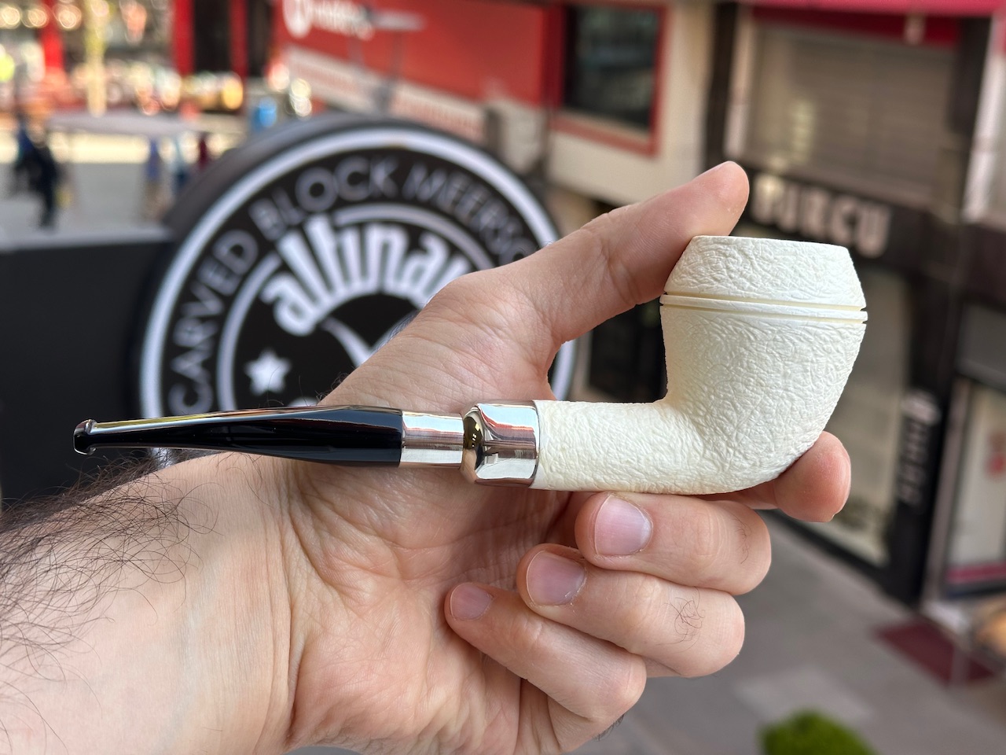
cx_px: 503
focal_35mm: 48
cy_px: 378
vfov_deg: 30.3
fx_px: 1395
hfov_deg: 39.7
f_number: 1.78
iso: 64
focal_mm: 6.86
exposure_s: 1/389
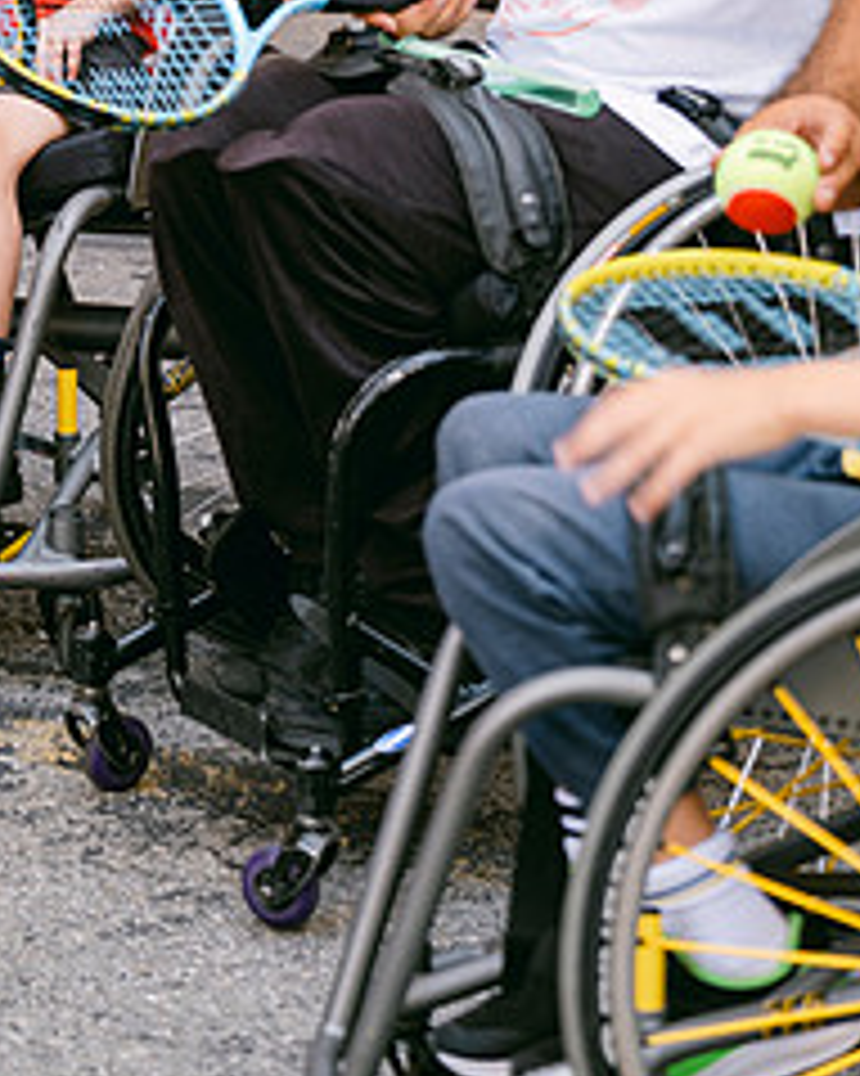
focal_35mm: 175
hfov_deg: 8.8
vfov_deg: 11.0
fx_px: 5571
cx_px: 221
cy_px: 95
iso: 200
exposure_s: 1/125
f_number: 2.8
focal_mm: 66
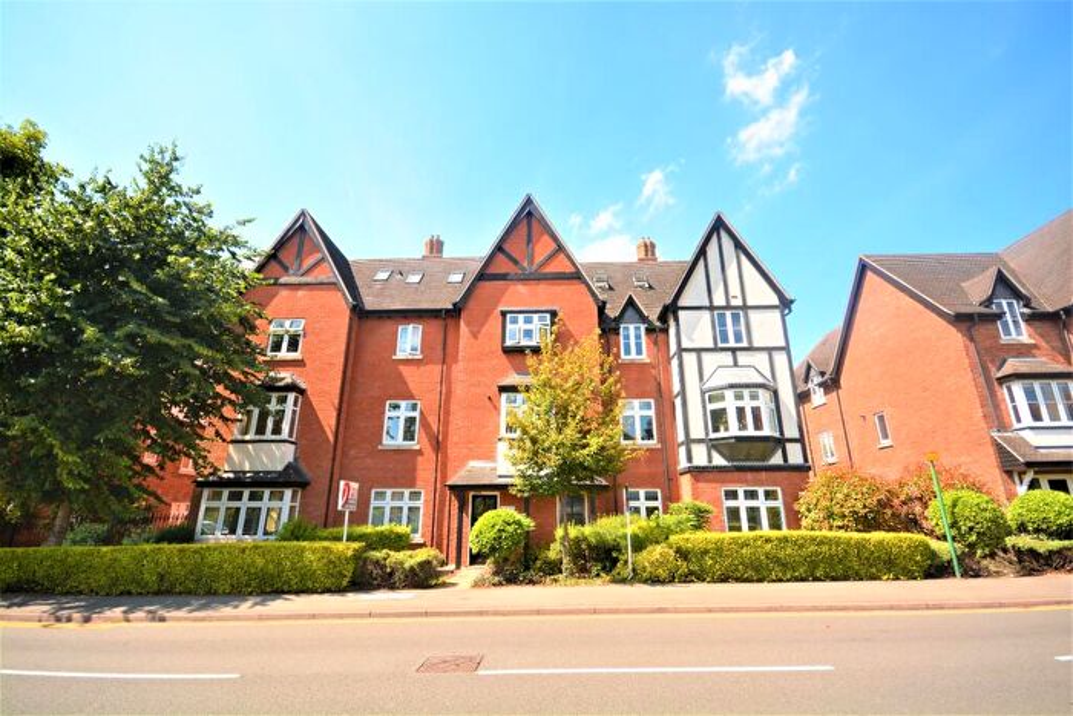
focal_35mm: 15
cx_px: 536
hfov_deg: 100.4
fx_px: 447
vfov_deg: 77.4
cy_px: 358
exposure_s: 1/200
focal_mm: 10
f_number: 5.6
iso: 100
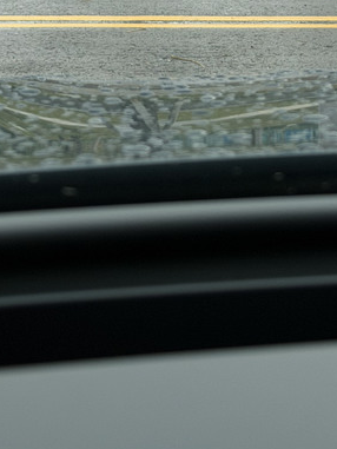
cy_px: -90
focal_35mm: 131
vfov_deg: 14.6
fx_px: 1699
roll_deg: -0.7
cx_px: 199
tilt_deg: -5.4
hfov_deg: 11.3
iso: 80
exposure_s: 1/1185
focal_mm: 6.76
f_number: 1.78
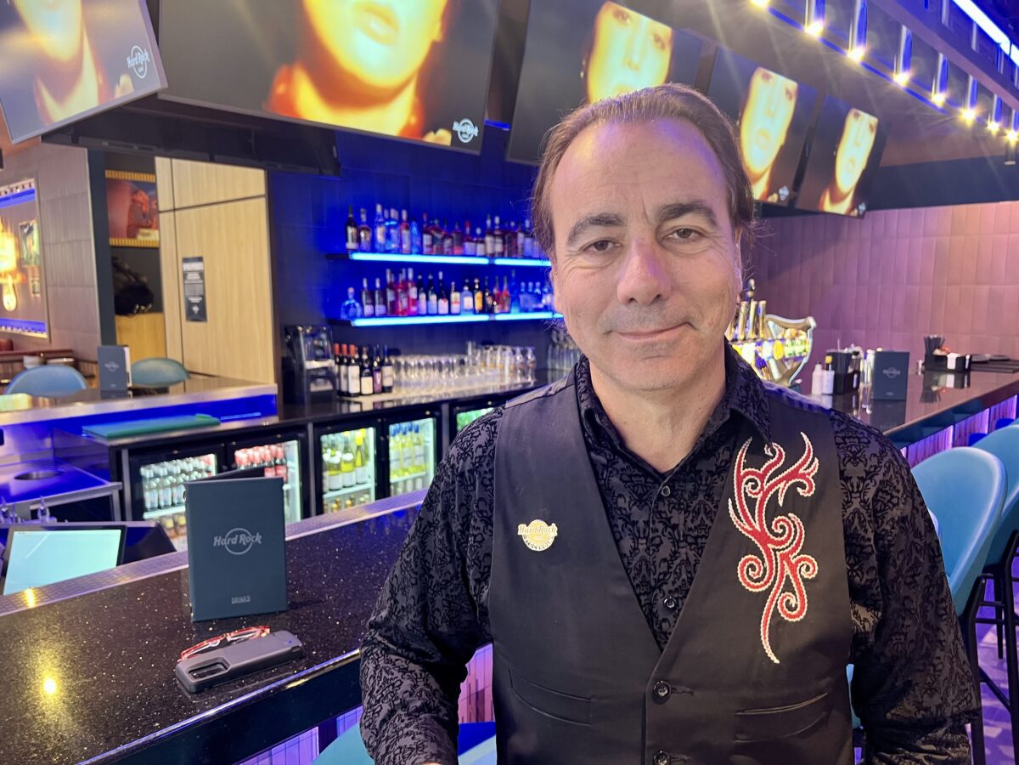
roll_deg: +0.9
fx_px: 765
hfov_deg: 67.3
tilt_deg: -8.0
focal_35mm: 26
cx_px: 510
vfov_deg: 53.1
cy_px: 382
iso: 200
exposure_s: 1/50
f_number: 1.5
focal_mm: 5.7
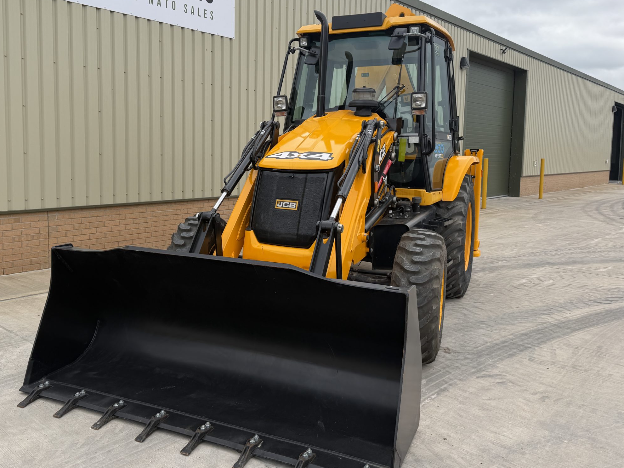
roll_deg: +0.2
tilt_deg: -3.0
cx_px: 260
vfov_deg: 45.3
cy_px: 197
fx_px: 559
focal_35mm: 31
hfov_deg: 58.0
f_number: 1.78
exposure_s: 1/2299
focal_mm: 6.76
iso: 80
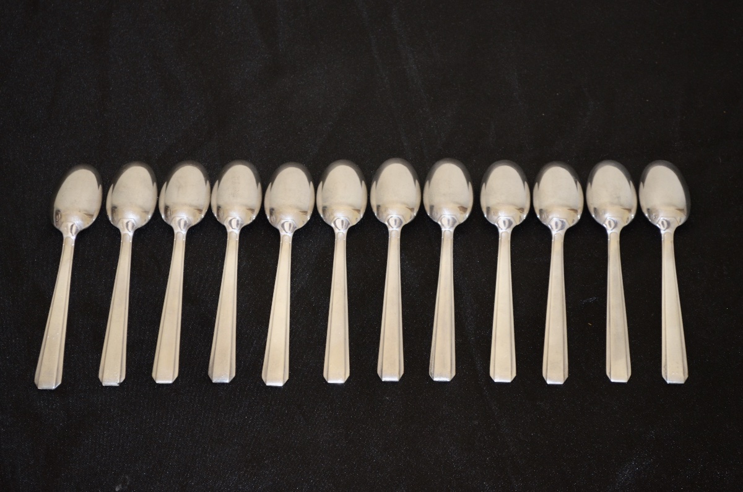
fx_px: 1699
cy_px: 246
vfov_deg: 16.5
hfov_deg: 24.7
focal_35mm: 82
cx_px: 372
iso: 800
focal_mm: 55
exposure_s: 1/60
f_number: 5.6
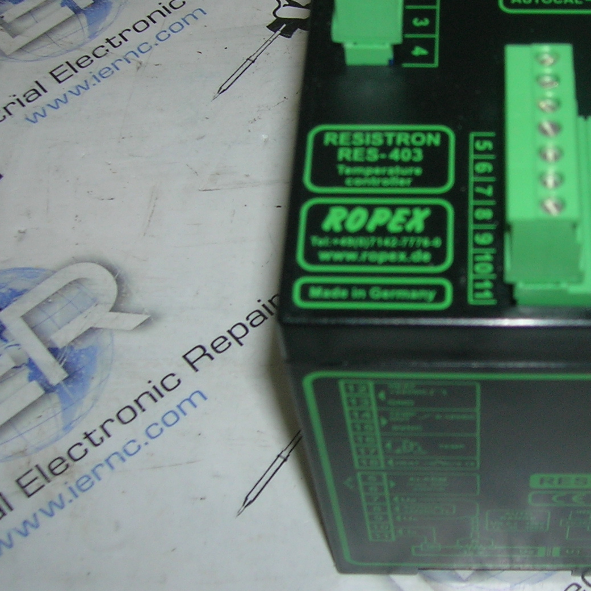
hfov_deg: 25.6
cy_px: 241
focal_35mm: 66
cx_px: 487
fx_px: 1275
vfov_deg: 26.1
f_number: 2.9
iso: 50
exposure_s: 1/60.1
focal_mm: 5.7
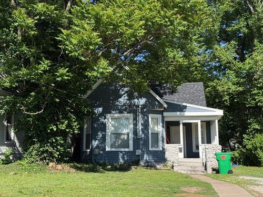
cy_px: 98
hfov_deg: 39.7
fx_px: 365
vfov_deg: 30.3
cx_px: 132
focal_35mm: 48
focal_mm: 6.76
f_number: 1.78
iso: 64
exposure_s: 1/4878
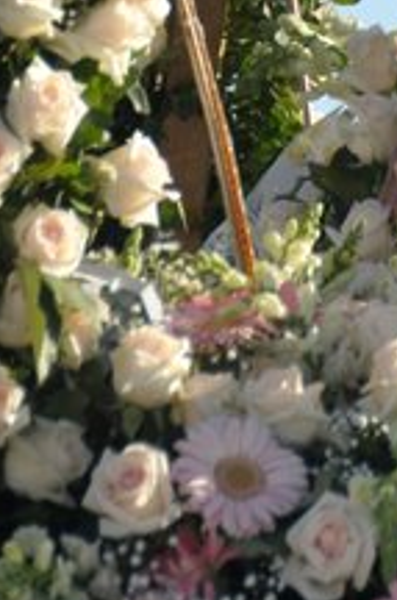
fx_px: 10355
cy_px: -475
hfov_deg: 2.2
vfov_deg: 3.3
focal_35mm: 623
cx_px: 686
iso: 200
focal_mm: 112
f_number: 5.3
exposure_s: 1/500
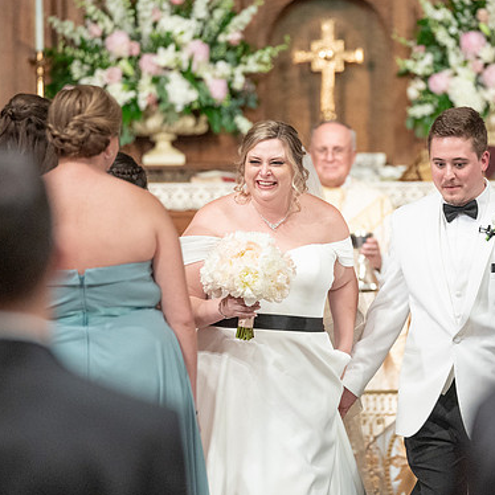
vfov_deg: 5.8
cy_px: 270
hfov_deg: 5.8
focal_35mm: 300
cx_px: 350
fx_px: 4853
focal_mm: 184
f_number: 2.8
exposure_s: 1/160
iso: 2000
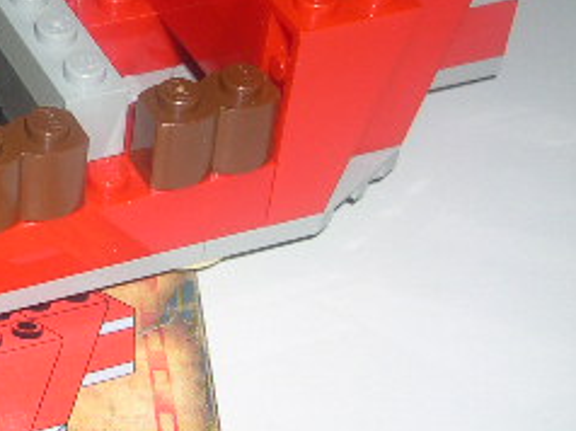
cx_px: -189
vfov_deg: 13.0
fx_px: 1878
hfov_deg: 16.4
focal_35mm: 113
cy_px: 85
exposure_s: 1/60
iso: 100
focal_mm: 9
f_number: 8
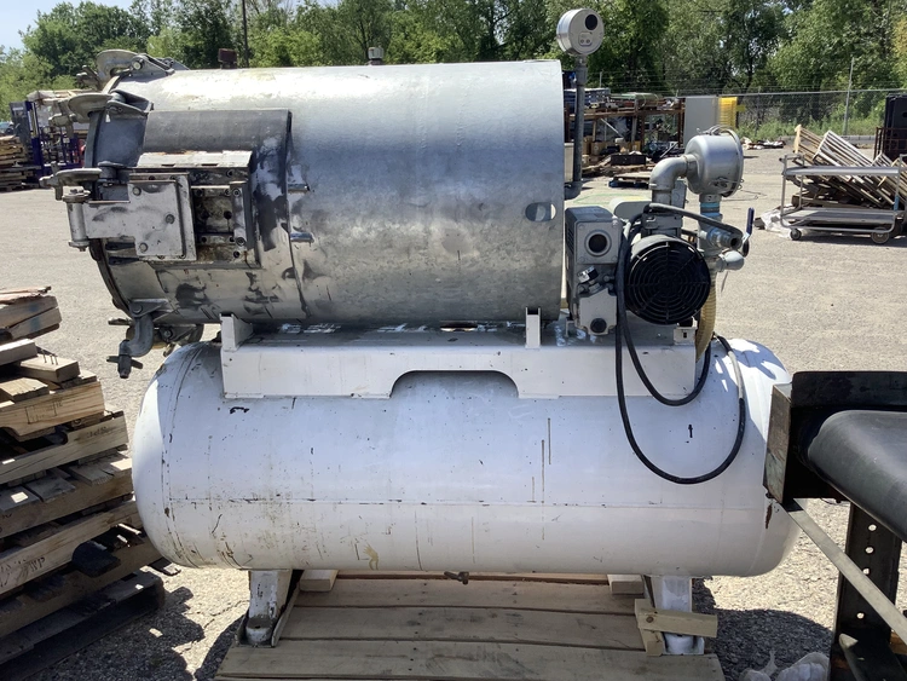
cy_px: 340
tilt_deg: -15.5
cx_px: 454
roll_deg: +1.8
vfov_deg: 45.5
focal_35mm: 31
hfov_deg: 58.3
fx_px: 813
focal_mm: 3.3
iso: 25
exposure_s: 1/1148
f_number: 2.4
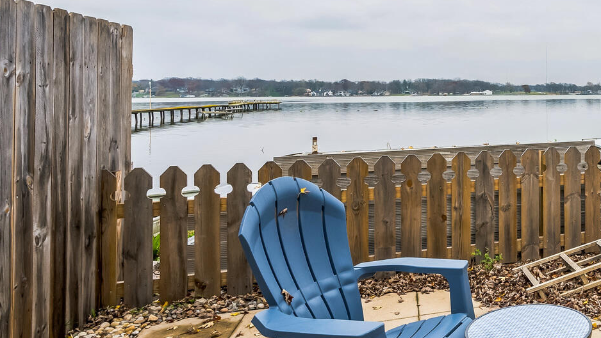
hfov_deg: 48.2
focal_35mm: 32
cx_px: 623
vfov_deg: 34.6
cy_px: 34
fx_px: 510
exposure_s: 1/60
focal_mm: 14
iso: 200
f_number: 8
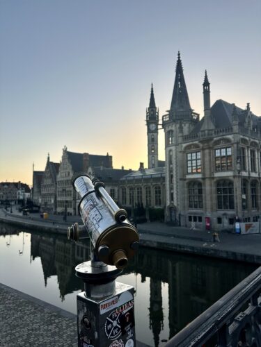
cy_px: 174
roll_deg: -1.0
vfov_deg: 71.6
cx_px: 130
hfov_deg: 56.8
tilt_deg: +5.0
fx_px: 241
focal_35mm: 24
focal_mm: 6.86
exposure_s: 1/1812
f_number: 1.78
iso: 80
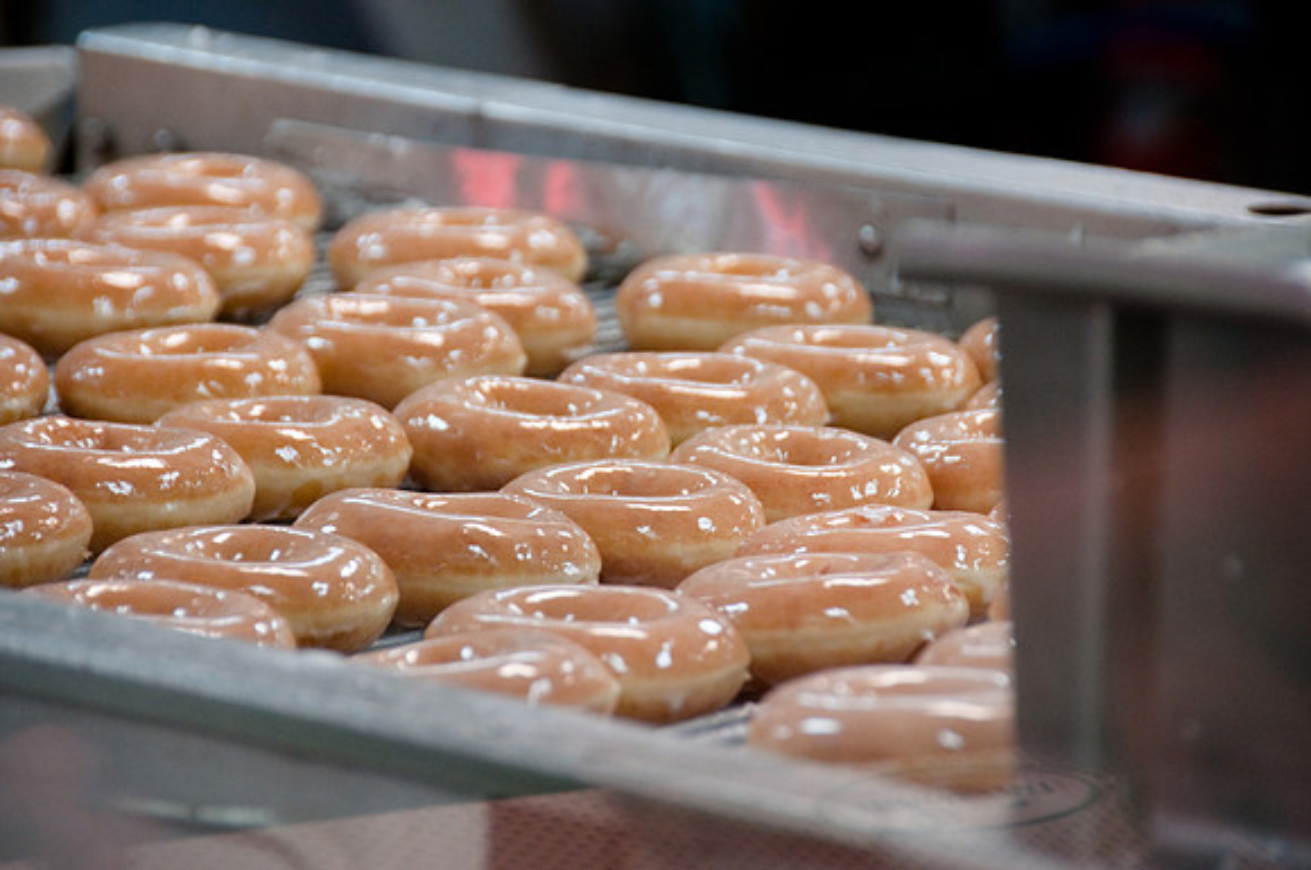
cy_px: 435
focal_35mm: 255
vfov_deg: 5.4
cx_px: 656
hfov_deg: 8.1
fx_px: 9273
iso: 560
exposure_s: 1/20
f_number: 5.6
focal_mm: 170
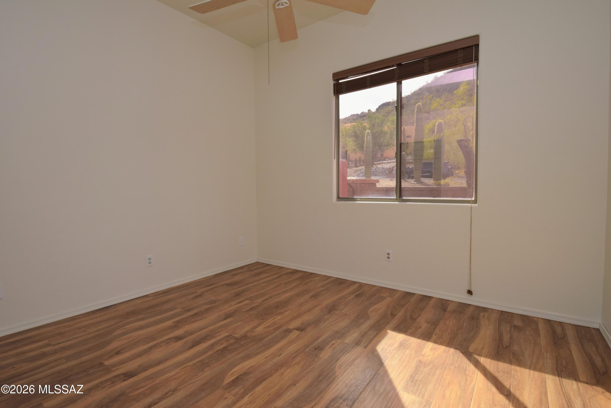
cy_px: 204
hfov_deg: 95.0
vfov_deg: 72.1
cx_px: 306
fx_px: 280
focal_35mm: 16
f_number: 9
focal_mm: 11
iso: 400
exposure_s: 1/200
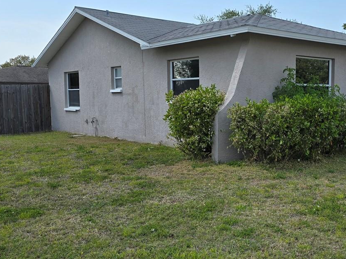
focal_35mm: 44
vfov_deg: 32.8
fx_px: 440
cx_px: 260
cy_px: 151
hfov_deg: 41.7
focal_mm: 6.3
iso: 12
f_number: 1.7
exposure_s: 1/681
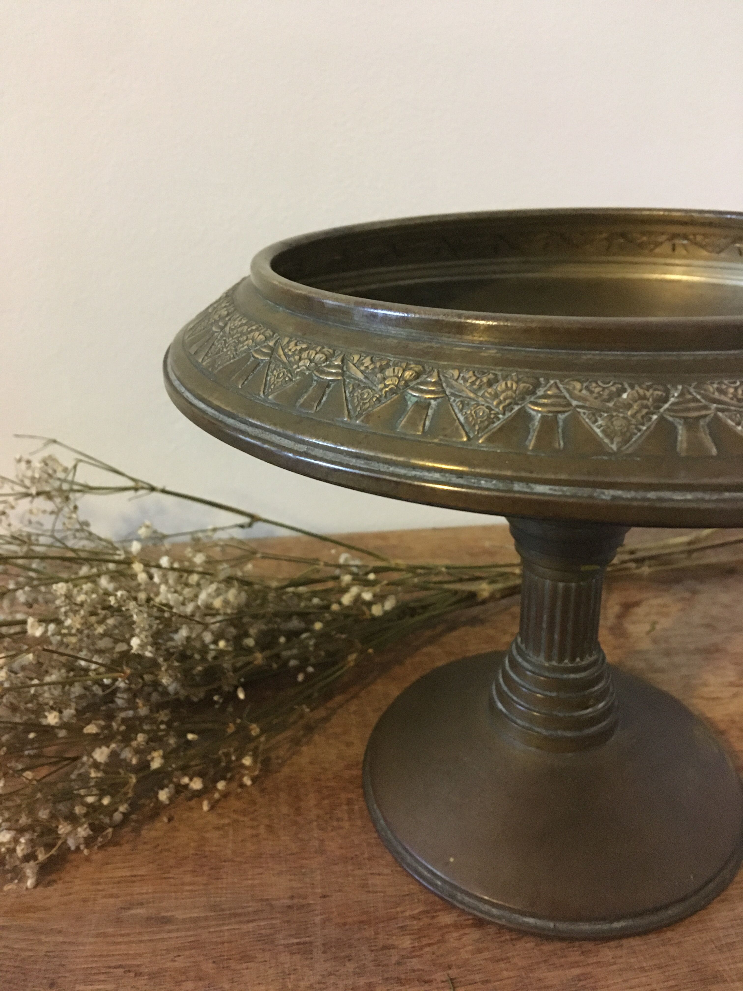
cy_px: 496
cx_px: 372
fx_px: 830
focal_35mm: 29
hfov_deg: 48.2
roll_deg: +0.1
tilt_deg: -25.6
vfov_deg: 61.7
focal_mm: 4.15
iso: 250
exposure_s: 1/17
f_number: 2.2
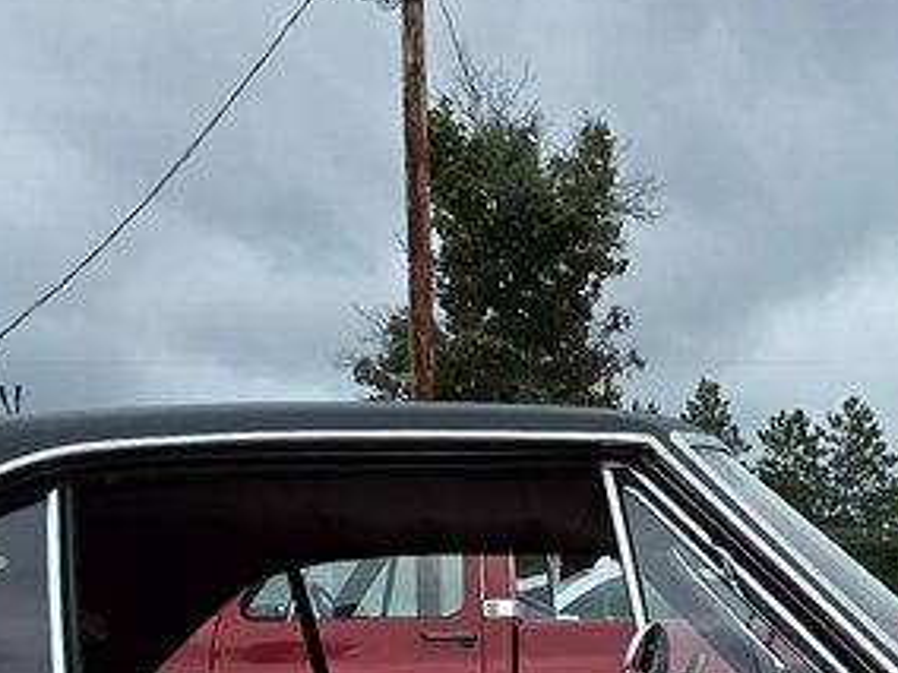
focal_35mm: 55
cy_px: 995
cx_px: 566
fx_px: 1427
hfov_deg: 34.7
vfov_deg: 22.2
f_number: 1.9
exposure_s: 1/2032
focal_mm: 2.2
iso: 40
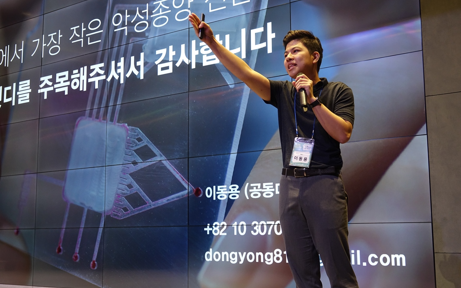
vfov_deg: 27.4
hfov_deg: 42.6
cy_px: 145
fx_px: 590
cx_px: 230
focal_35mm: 47
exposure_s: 1/50
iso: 500
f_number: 3.2
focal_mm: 16.92
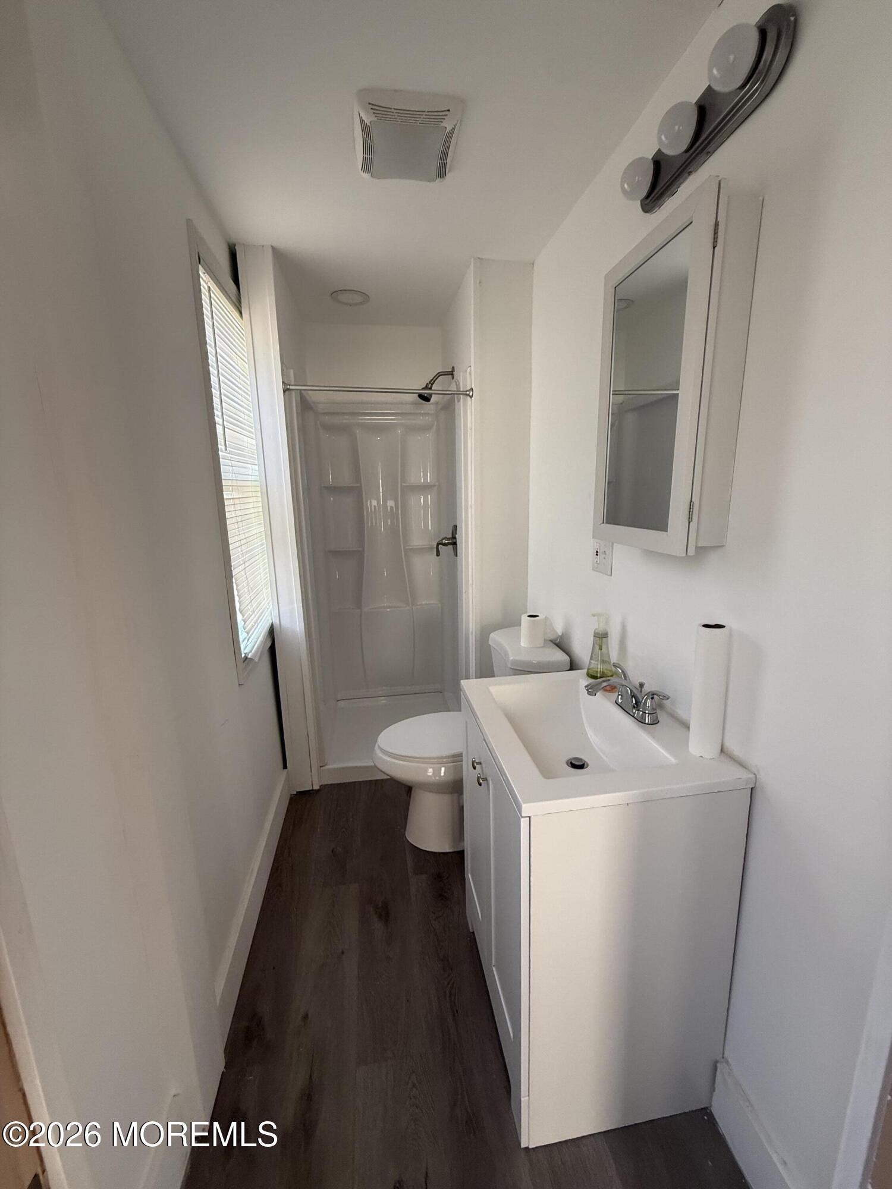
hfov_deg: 85.7
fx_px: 481
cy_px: 594
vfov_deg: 102.1
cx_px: 446
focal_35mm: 14
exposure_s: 1/99
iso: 200
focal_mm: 2.22
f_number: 2.2
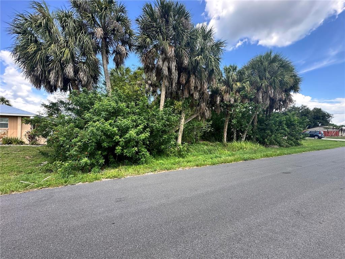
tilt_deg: +2.1
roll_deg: +0.1
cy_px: 130
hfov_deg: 102.1
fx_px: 140
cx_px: 172
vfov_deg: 85.7
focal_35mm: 14
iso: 40
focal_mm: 2.22
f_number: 2.2
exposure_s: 1/268
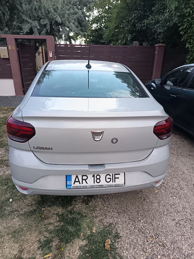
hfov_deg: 56.8
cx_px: 97
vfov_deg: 71.6
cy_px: 130
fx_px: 179
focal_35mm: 24
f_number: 1.75
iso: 119
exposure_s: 1/100
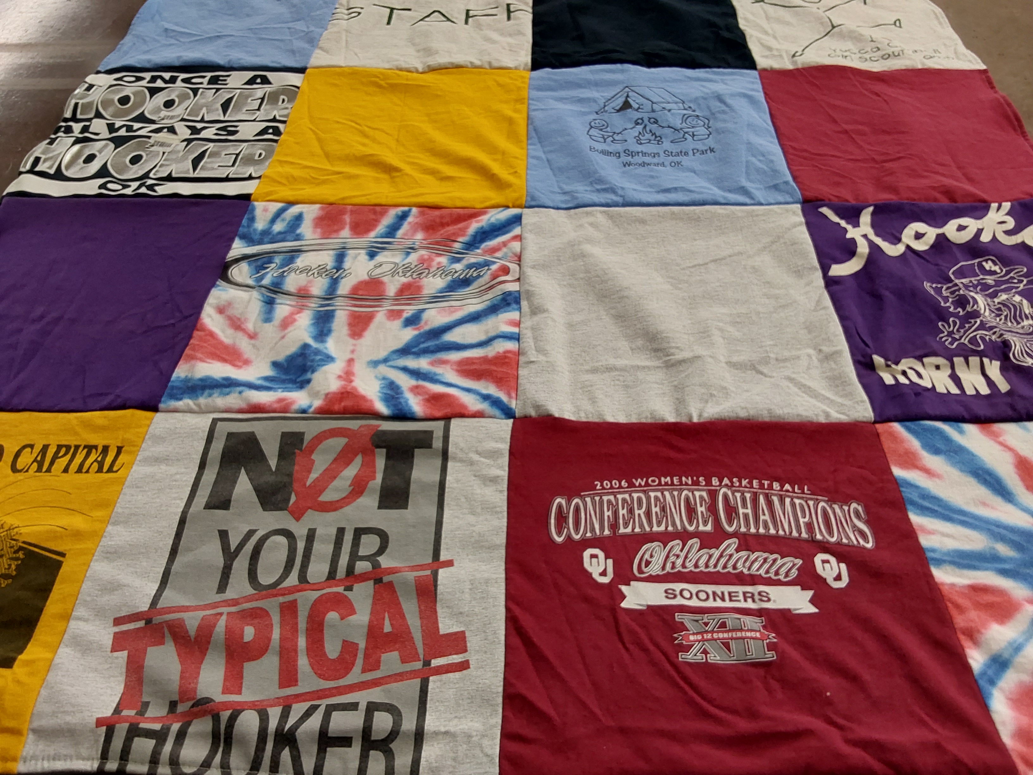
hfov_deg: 63.4
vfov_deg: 49.7
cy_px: 388
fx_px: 836
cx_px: 516
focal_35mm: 28
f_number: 1.9
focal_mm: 2.91
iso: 80
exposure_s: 1/60
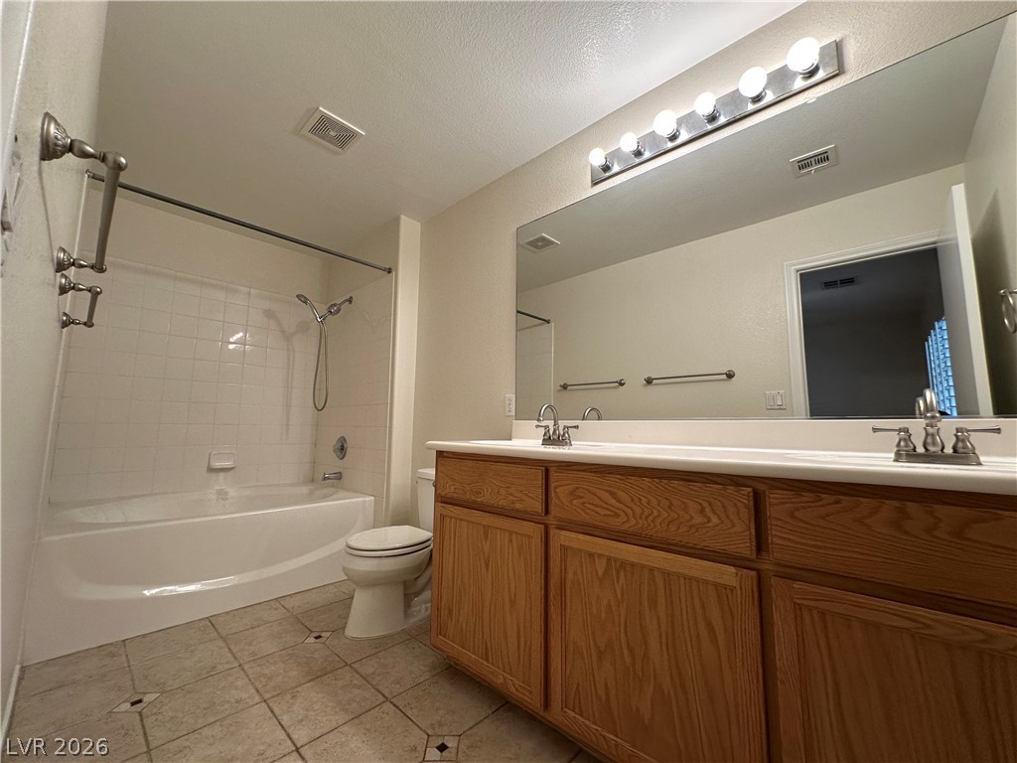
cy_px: 382
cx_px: 508
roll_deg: -0.3
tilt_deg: +5.9
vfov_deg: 85.7
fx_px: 411
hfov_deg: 102.1
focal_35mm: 14
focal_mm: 2.22
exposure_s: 1/120
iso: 160
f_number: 2.2
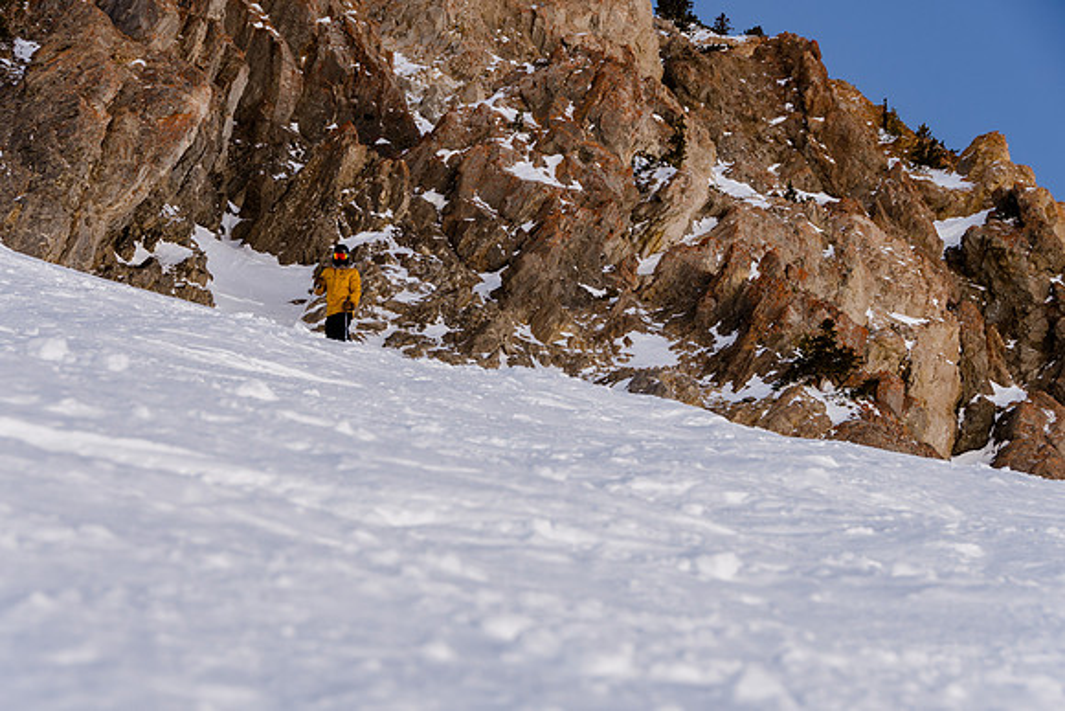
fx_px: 2885
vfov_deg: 14.0
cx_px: 532
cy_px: 356
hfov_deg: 20.9
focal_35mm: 98
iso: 160
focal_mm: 65
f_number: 8
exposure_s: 1/640
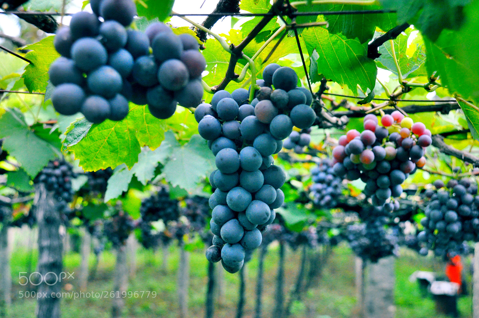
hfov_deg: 41.2
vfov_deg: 28.0
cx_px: 240
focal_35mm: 48
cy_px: 159
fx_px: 638
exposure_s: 1/640
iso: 1600
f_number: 5.6
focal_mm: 32
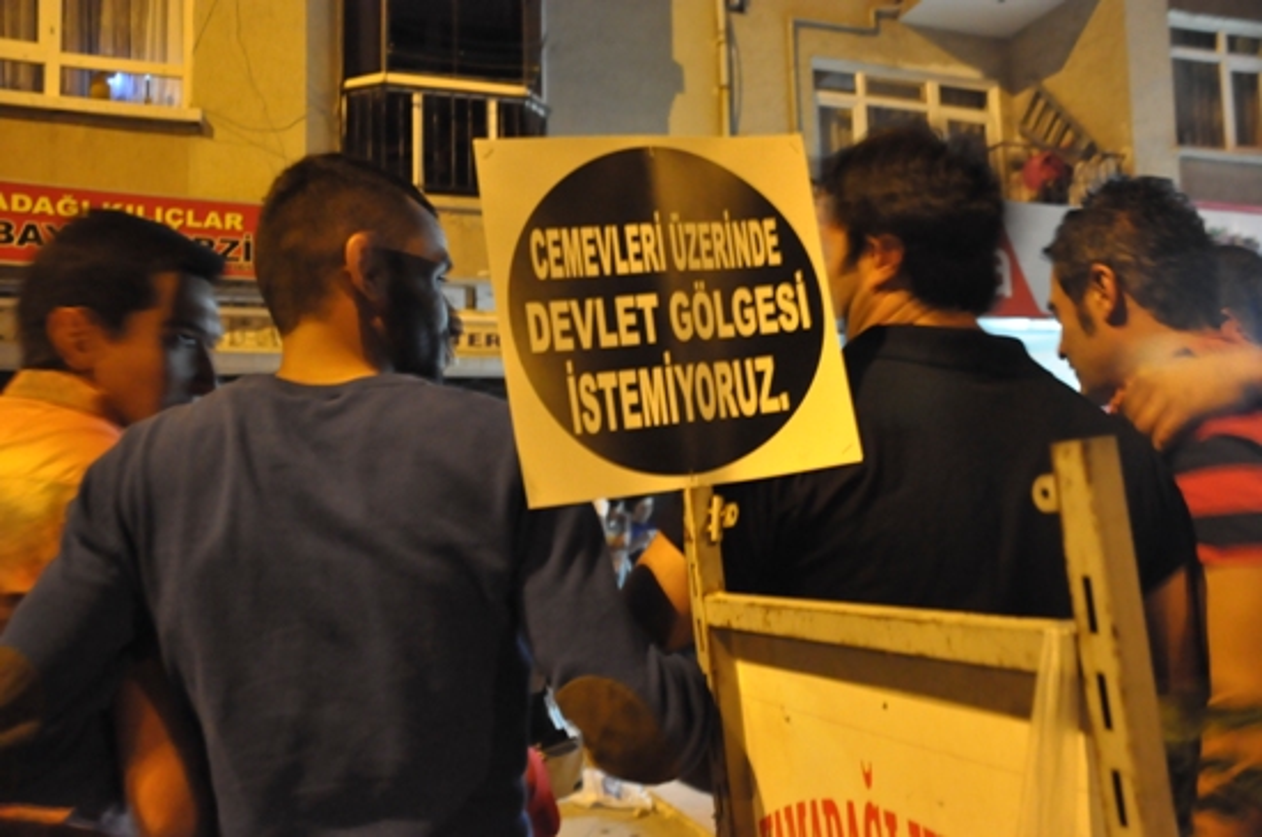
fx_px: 1050
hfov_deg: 62.0
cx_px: 631
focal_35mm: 30
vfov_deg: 43.5
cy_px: 418
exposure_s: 1/6
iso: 3200
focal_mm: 20
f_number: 3.5
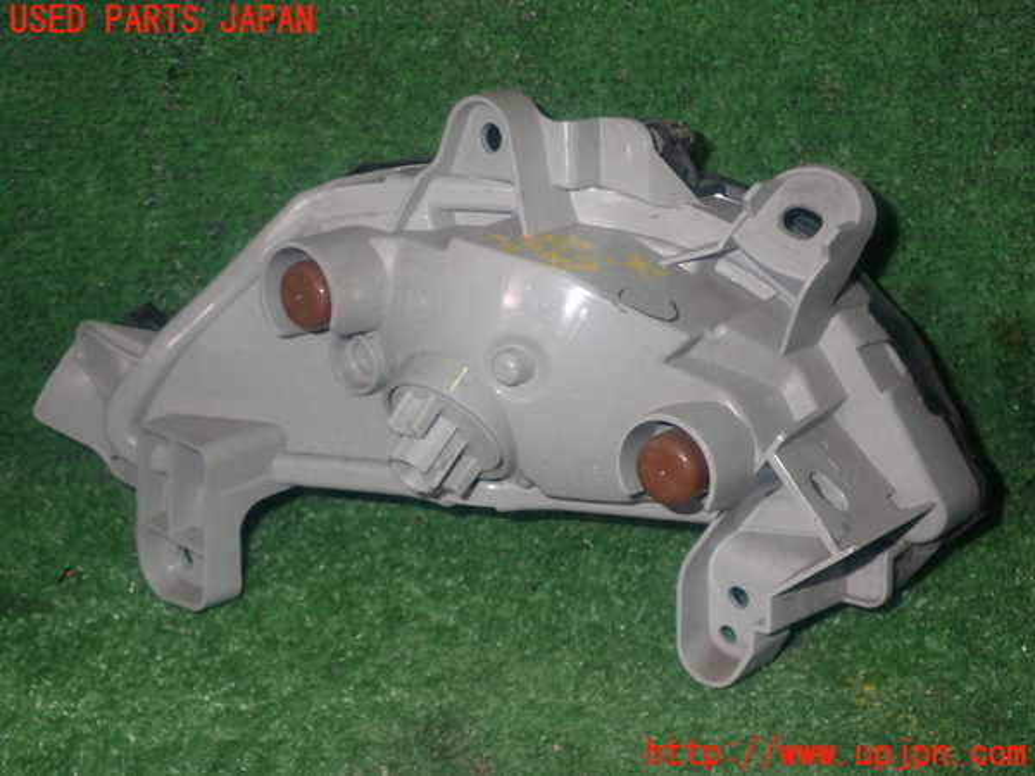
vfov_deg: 32.9
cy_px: 388
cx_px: 518
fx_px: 1316
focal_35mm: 44
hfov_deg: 42.9
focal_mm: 7.84
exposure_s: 1/40
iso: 200
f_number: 9
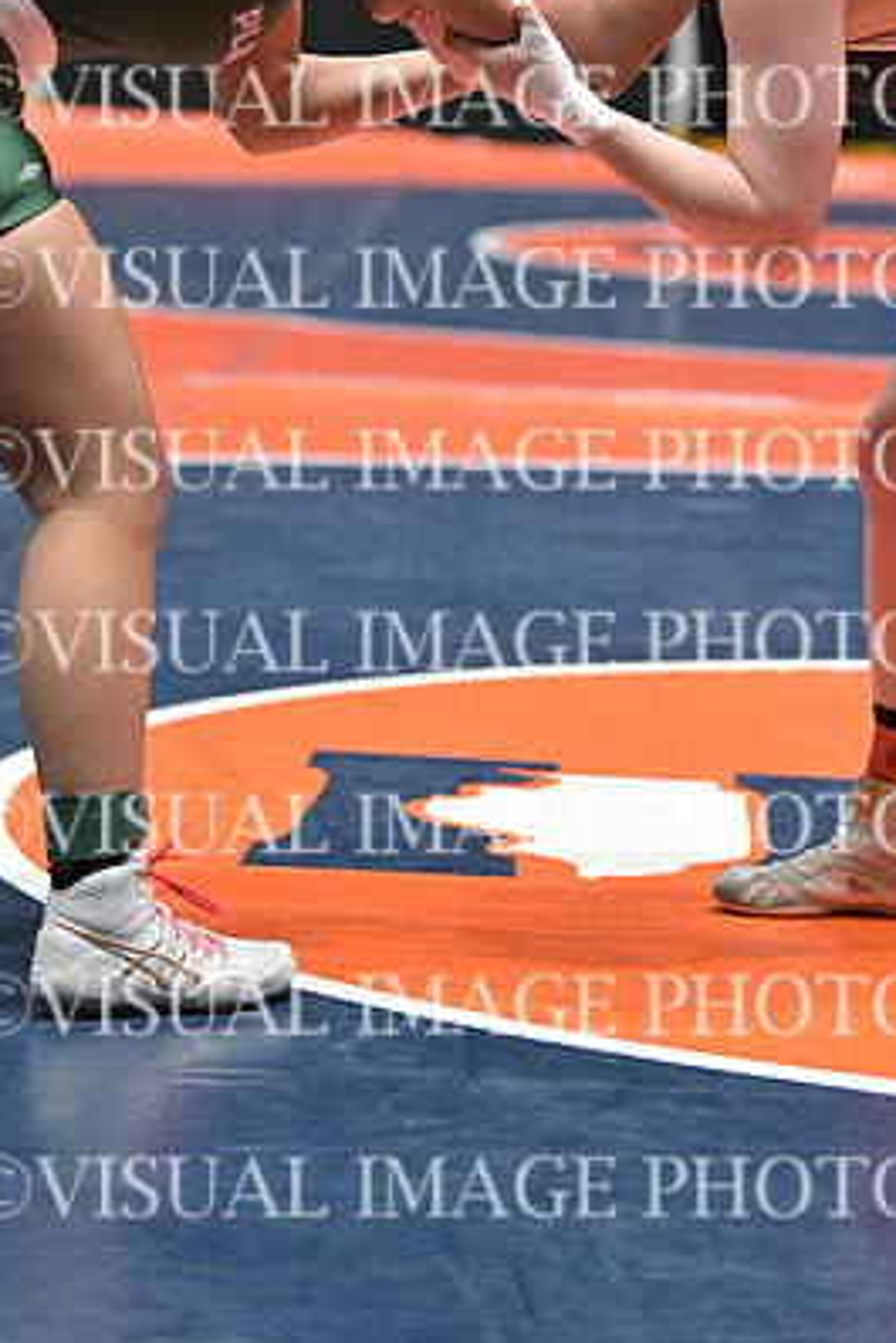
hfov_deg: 9.4
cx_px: 620
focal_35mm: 146
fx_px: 5445
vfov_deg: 14.0
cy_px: 369
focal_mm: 100
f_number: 2.8
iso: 6400
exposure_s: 1/800
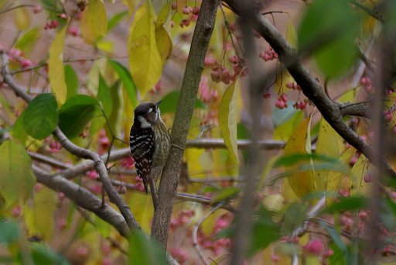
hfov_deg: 7.6
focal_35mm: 270
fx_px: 2972
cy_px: 132
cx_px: 198
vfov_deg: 5.1
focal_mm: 180
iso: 100
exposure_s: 1/250
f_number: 3.5
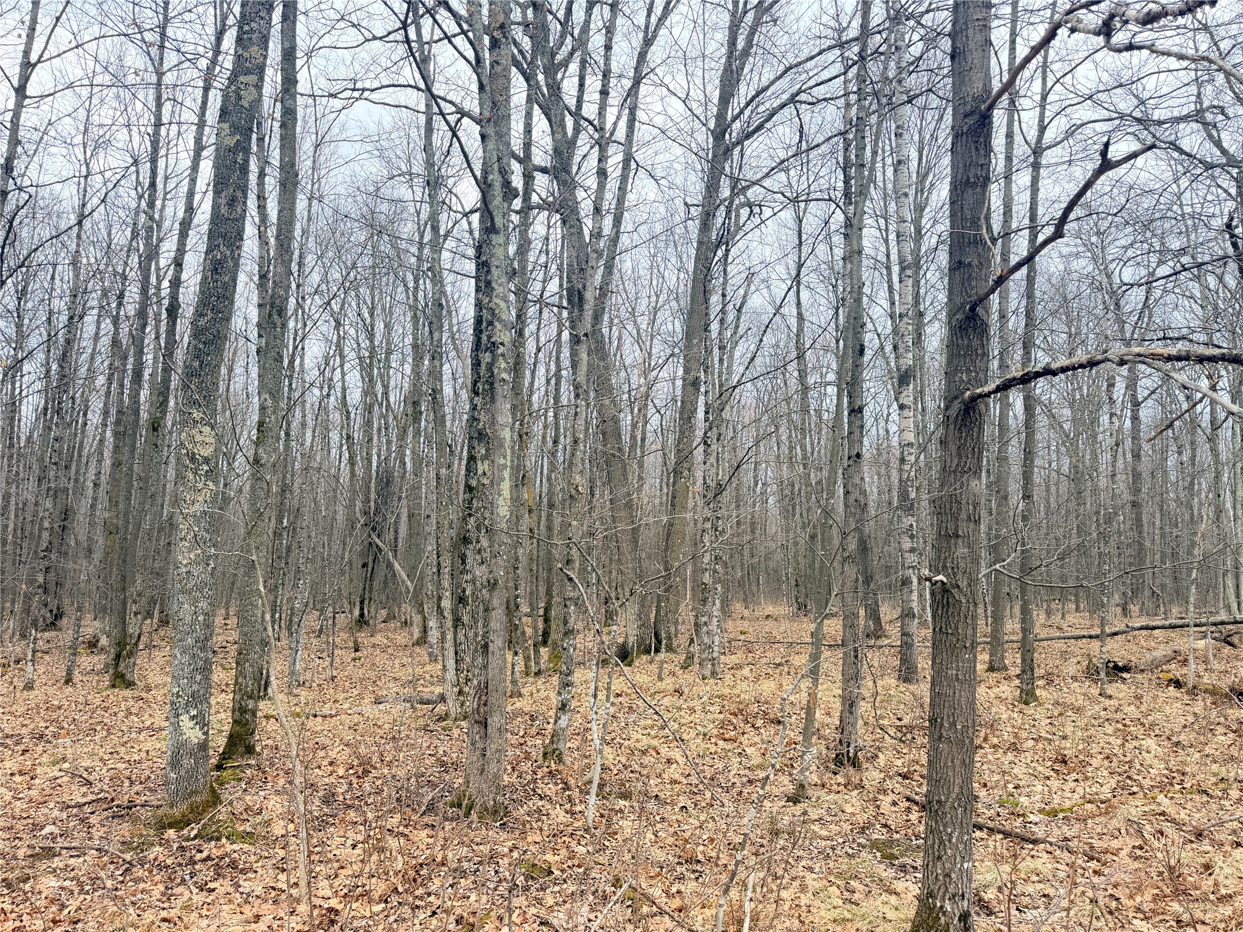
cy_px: 466
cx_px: 622
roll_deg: -0.1
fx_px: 862
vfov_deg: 56.8
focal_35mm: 24
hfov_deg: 71.6
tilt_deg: +7.7
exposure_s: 1/665
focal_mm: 6.76
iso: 100
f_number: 1.78
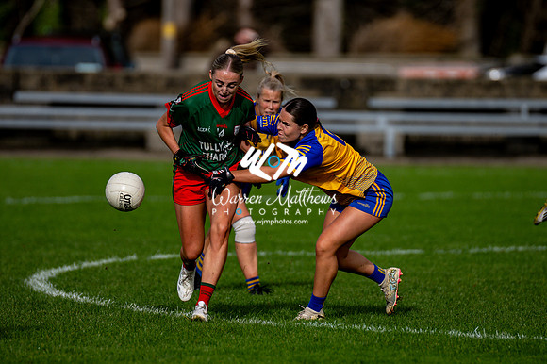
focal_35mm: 450
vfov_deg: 3.1
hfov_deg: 4.6
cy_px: 182
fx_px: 6833
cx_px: 274
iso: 220
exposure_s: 1/4000
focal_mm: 300
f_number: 2.8
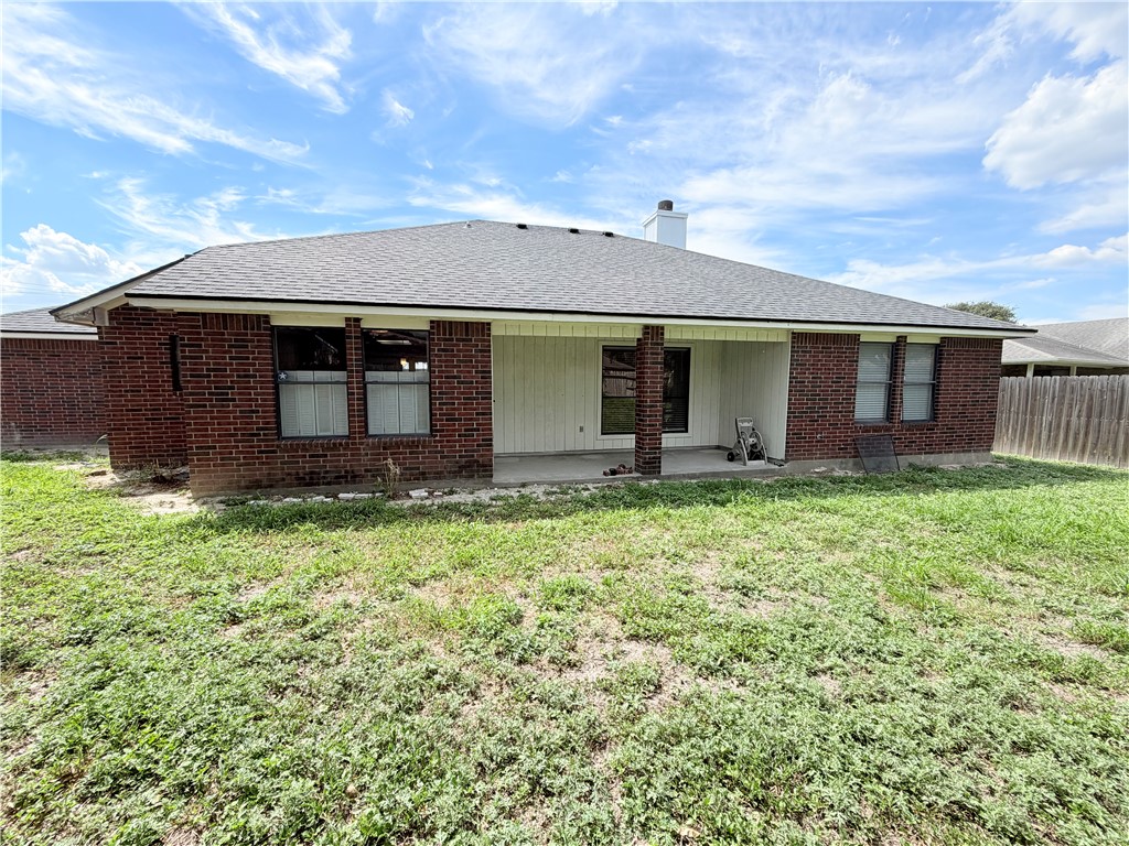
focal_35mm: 14
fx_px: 457
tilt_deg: -5.3
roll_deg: +0.4
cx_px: 564
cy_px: 423
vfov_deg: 85.7
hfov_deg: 102.1
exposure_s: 1/770
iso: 25
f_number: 2.2
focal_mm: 2.22
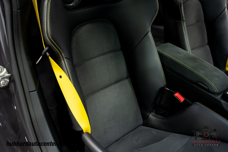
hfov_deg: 46.4
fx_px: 266
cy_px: 76
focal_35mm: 42
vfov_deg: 31.9
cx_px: 114
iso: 3200
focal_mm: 42
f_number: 4
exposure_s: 1/60
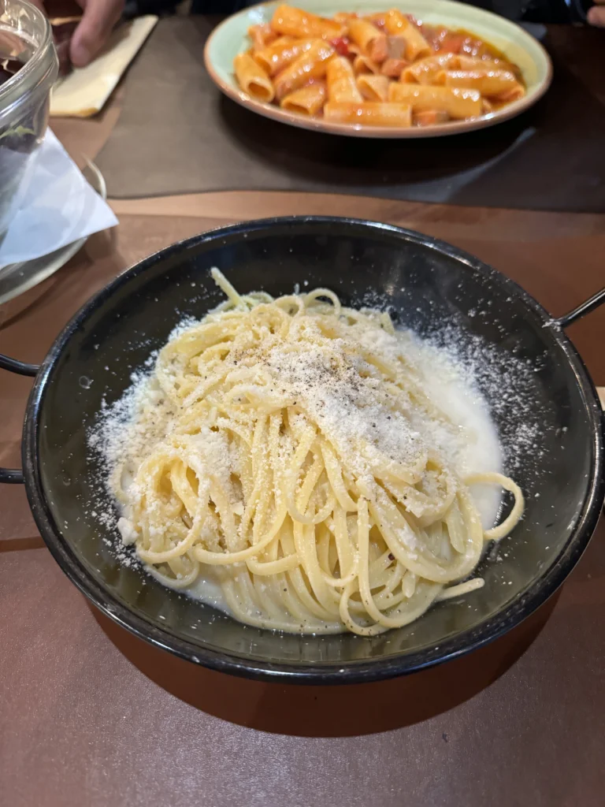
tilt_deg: -51.9
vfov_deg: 71.6
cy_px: 404
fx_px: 559
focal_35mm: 24
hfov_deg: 56.8
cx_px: 302
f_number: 1.78
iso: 800
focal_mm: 6.86
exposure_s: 1/50
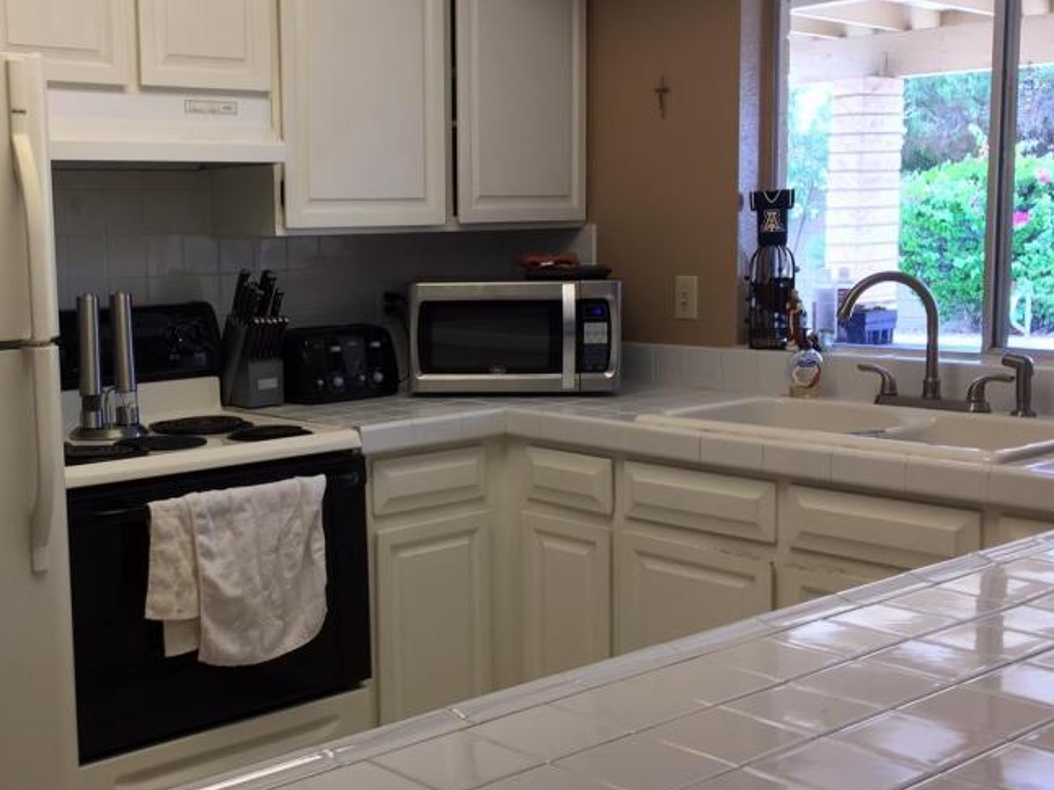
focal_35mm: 46
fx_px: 1400
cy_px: 393
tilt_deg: -7.6
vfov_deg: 31.5
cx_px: 325
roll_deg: +0.7
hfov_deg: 40.6
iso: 32
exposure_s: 1/40
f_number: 2.2
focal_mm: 4.15
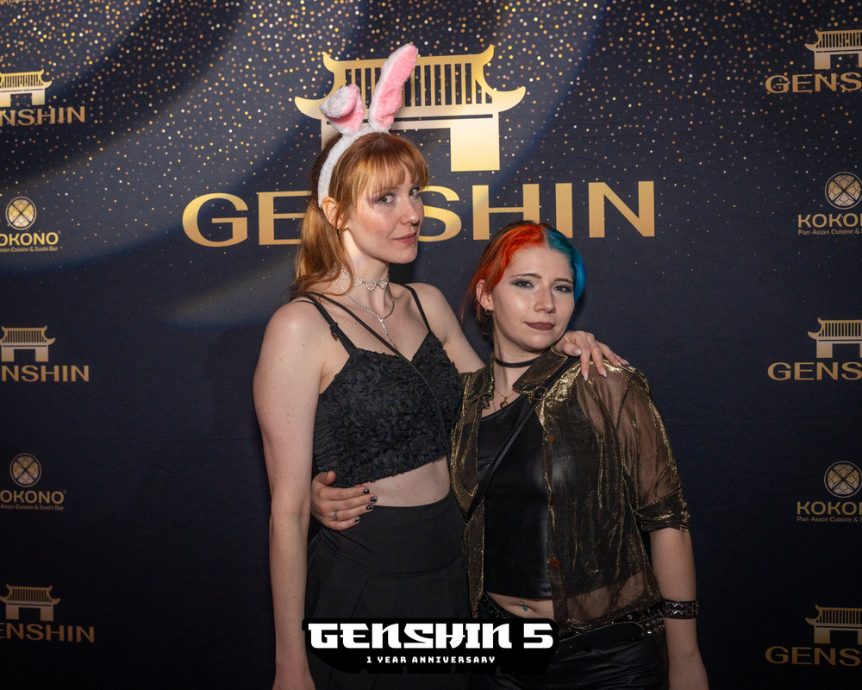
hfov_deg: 48.7
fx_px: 952
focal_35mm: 37
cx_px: 396
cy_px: 315
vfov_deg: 39.8
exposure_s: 1/125
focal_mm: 29.5
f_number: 3.2
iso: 1250
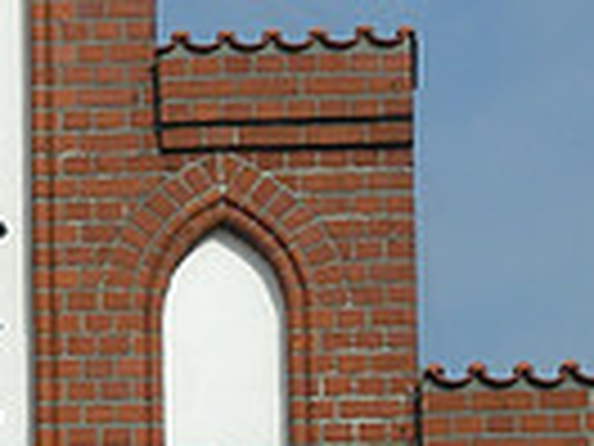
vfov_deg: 3.6
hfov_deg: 4.8
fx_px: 7087
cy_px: 291
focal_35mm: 413
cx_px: -248
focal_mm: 15.3
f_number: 8.8
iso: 50
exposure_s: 1/180
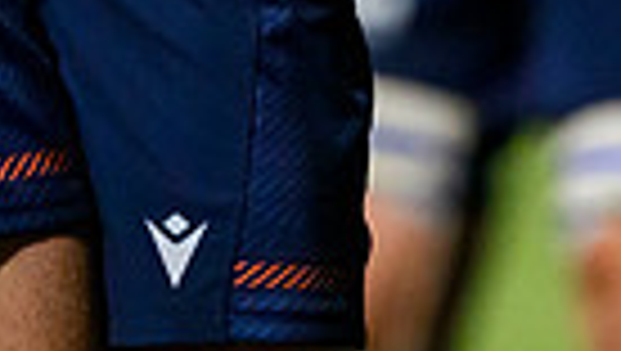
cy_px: -688
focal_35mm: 2115
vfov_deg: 0.6
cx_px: 173
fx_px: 34867
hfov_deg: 1.0
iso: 8000
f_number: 2.8
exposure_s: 1/3200
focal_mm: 400
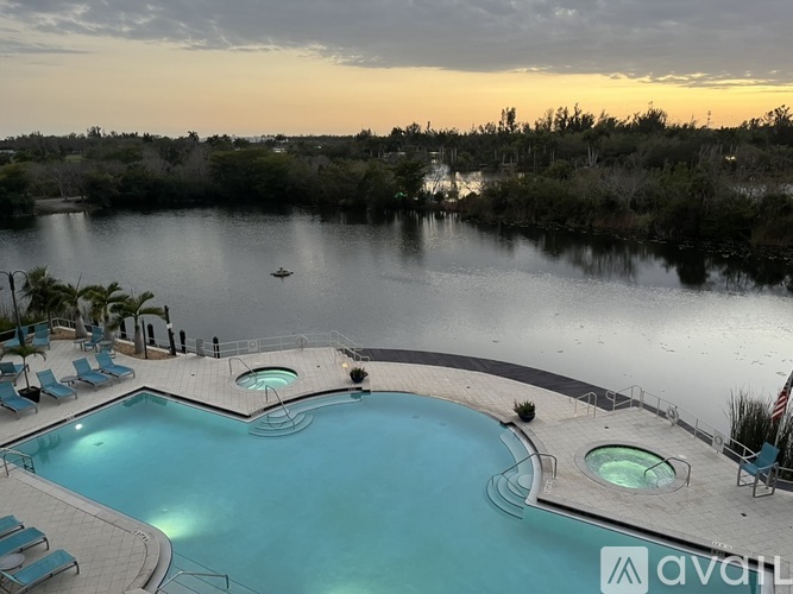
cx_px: 396
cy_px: 297
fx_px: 596
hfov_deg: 67.3
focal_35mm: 26
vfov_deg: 53.0
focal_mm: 5.1
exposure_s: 1/85
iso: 125
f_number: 1.6
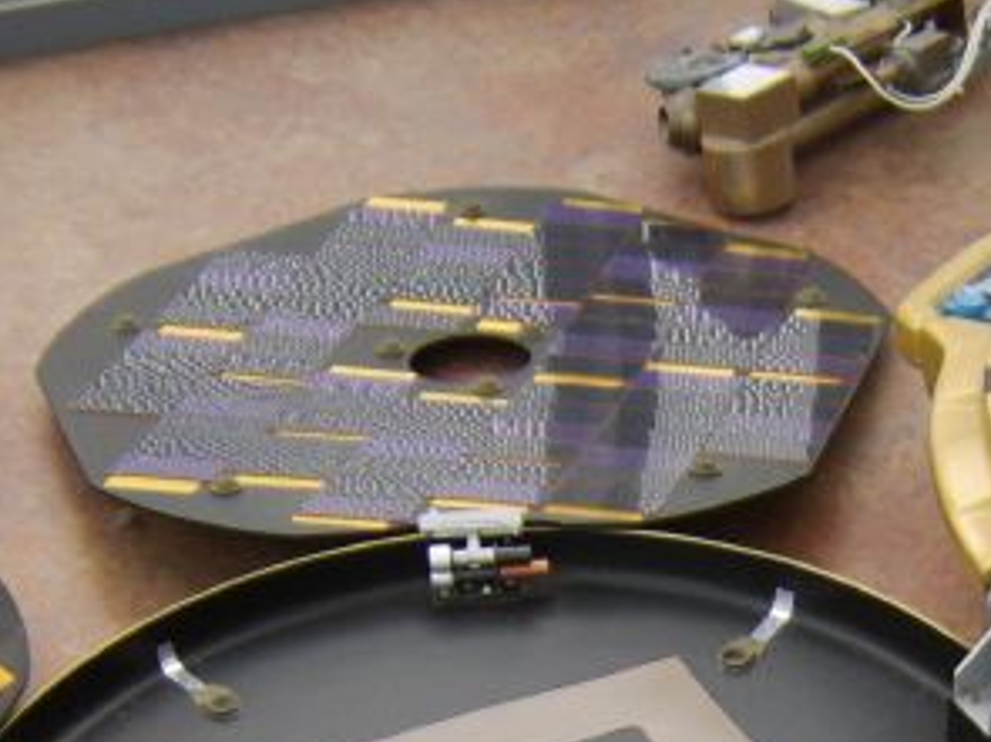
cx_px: 749
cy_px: 829
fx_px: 2404
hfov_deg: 23.1
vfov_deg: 17.0
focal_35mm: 84
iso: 71
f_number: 2.7
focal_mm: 8.13
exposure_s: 1/84
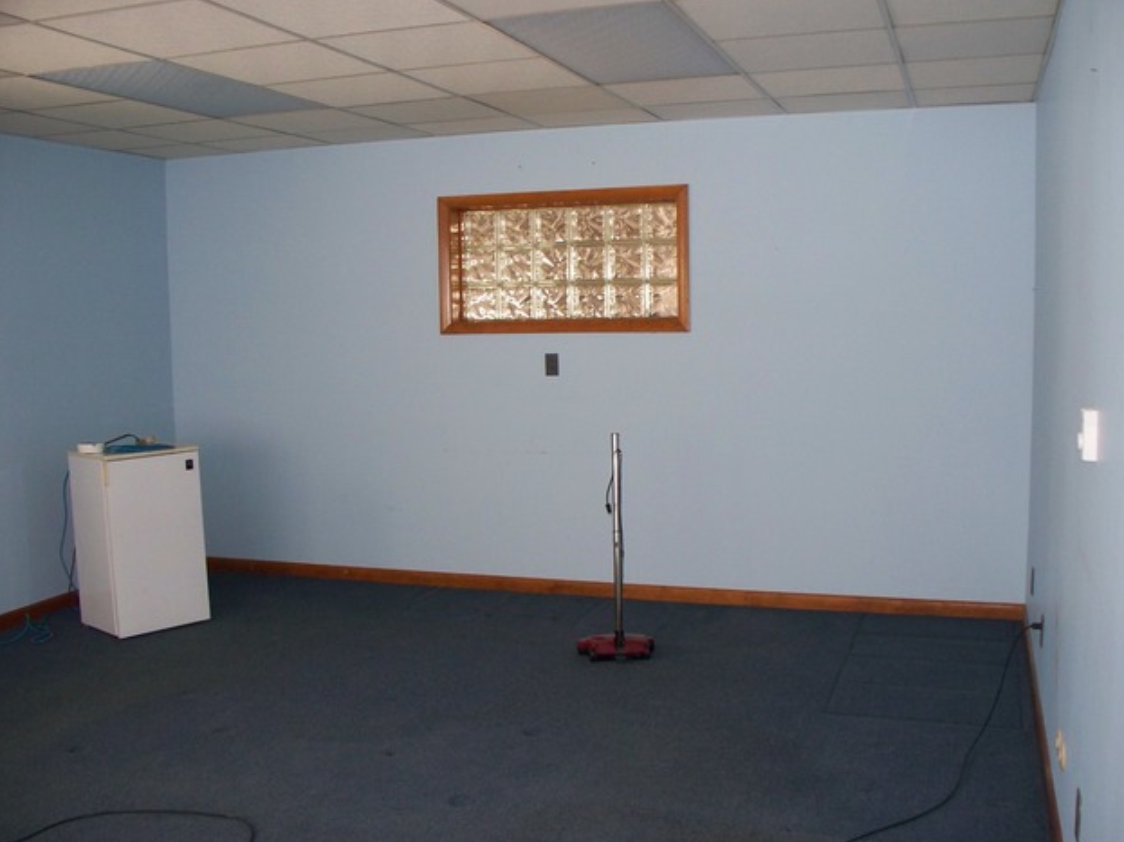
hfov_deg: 50.1
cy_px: 413
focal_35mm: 37
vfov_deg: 38.7
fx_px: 1201
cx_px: 570
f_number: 2.8
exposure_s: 1/40
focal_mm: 7.54
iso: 200
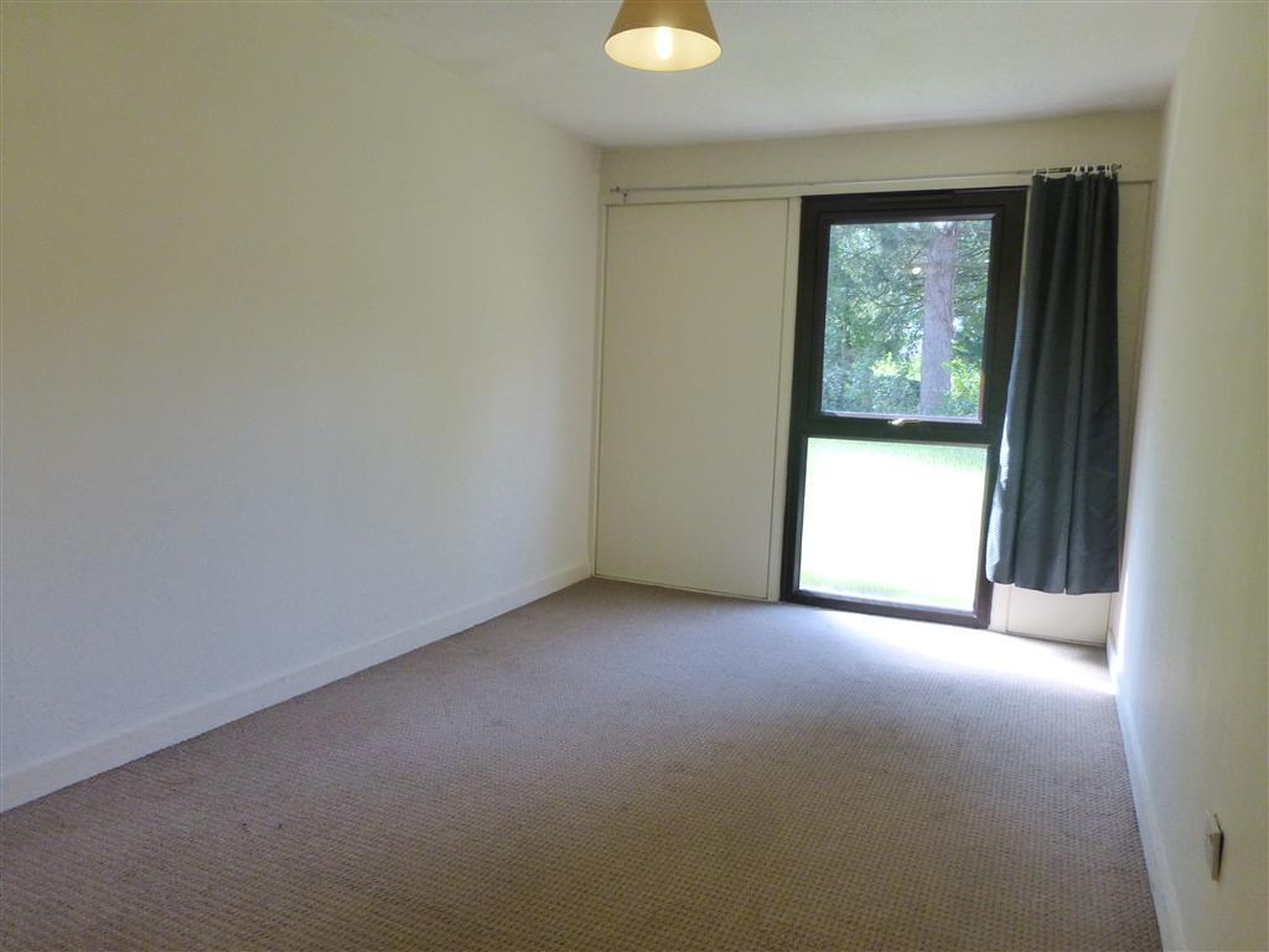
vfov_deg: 56.8
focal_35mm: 24
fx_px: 880
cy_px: 476
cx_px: 634
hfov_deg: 71.6
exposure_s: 1/80
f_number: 3.3
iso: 400
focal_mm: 4.3
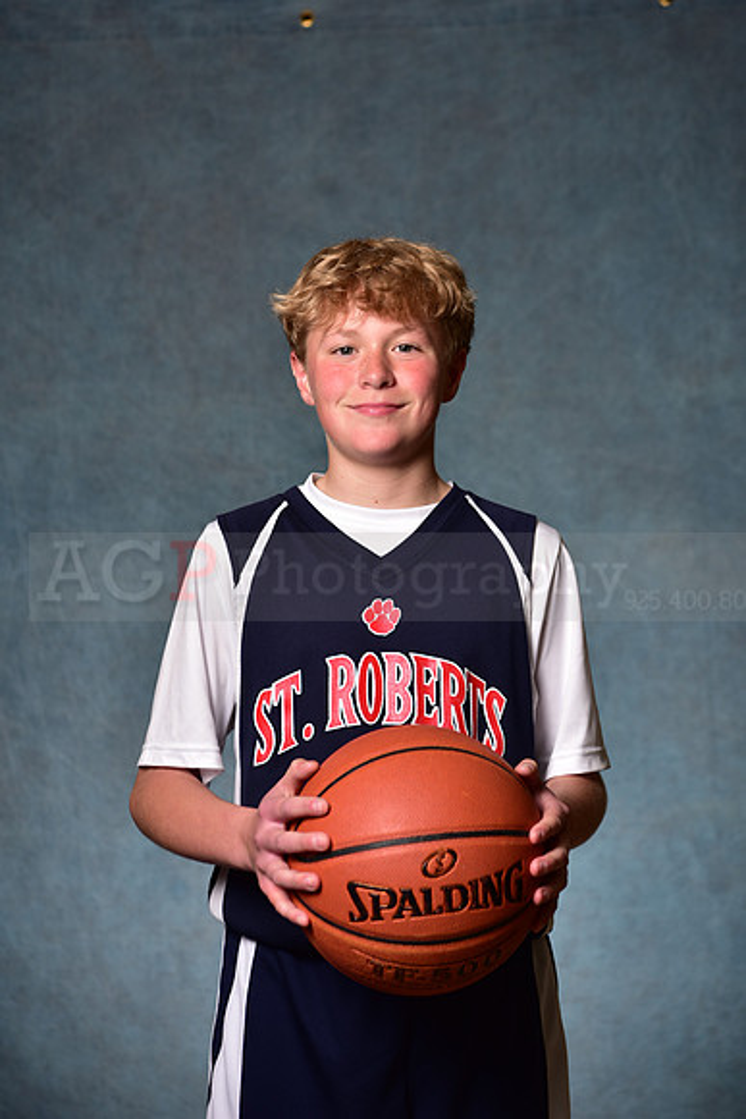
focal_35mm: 70
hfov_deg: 19.5
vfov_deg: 28.8
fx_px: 2174
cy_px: 560
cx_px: 373
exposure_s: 1/200
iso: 100
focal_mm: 70
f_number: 5
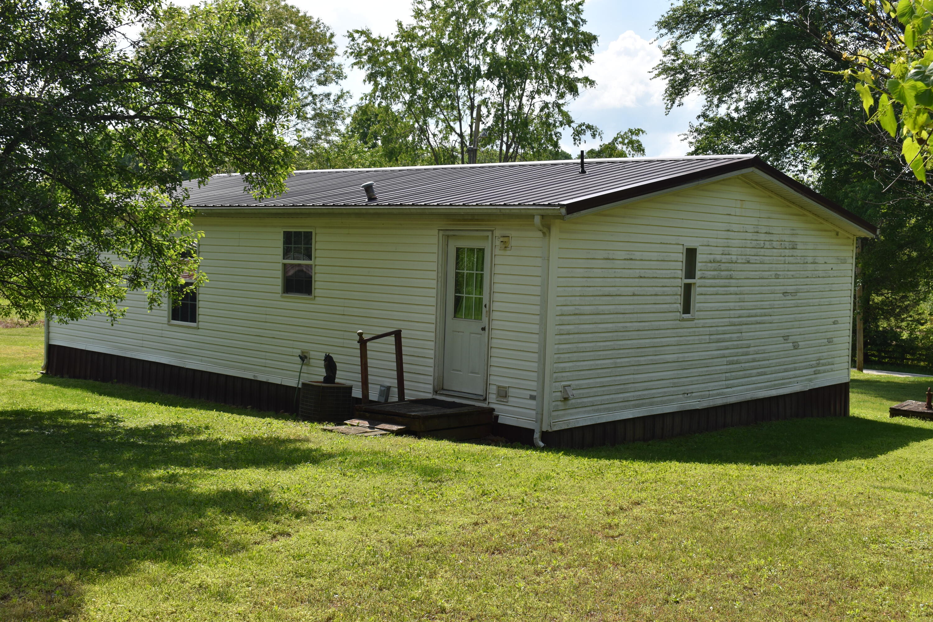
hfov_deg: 46.4
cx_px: 466
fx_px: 1088
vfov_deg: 31.9
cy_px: 311
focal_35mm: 42
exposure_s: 1/320
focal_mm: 28
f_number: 9
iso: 100
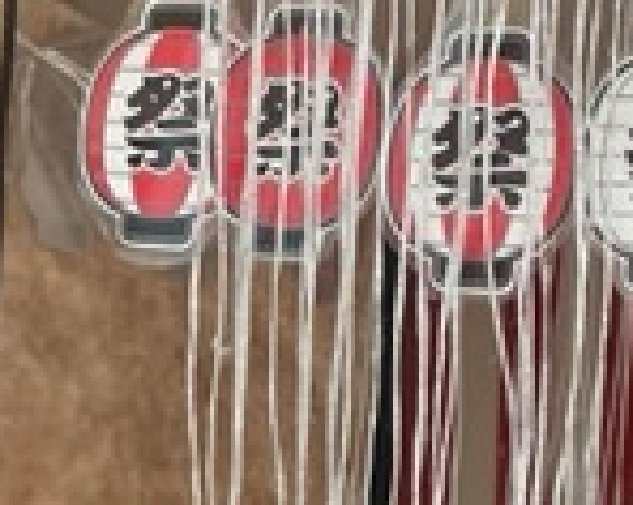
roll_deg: -5.7
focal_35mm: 110
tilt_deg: -9.1
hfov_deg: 16.5
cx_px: 825
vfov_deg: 13.0
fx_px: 2058
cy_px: 835
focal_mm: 4.2
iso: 160
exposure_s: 1/60
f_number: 1.6
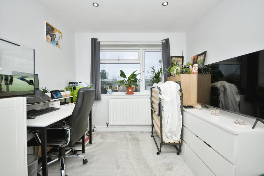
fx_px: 110
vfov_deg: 77.2
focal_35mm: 15
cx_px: 132
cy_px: 88
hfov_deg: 100.4
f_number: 5
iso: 200
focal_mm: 10
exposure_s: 1/60
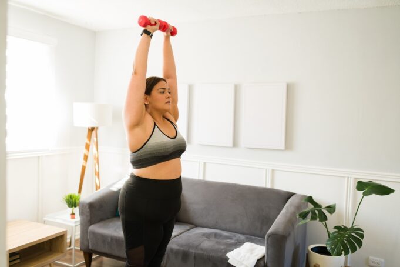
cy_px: 134
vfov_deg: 37.9
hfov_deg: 54.4
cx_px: 200
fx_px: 389
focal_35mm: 35
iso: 400
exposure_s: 1/160
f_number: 1.8
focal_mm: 35
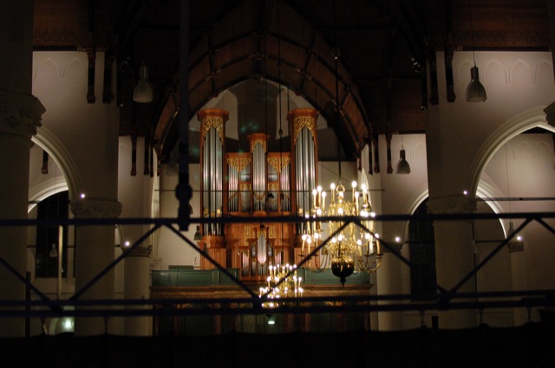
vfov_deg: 25.7
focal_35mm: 52
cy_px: 184
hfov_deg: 37.9
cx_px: 278
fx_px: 808
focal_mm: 35
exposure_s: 1/60
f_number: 4
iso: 1600
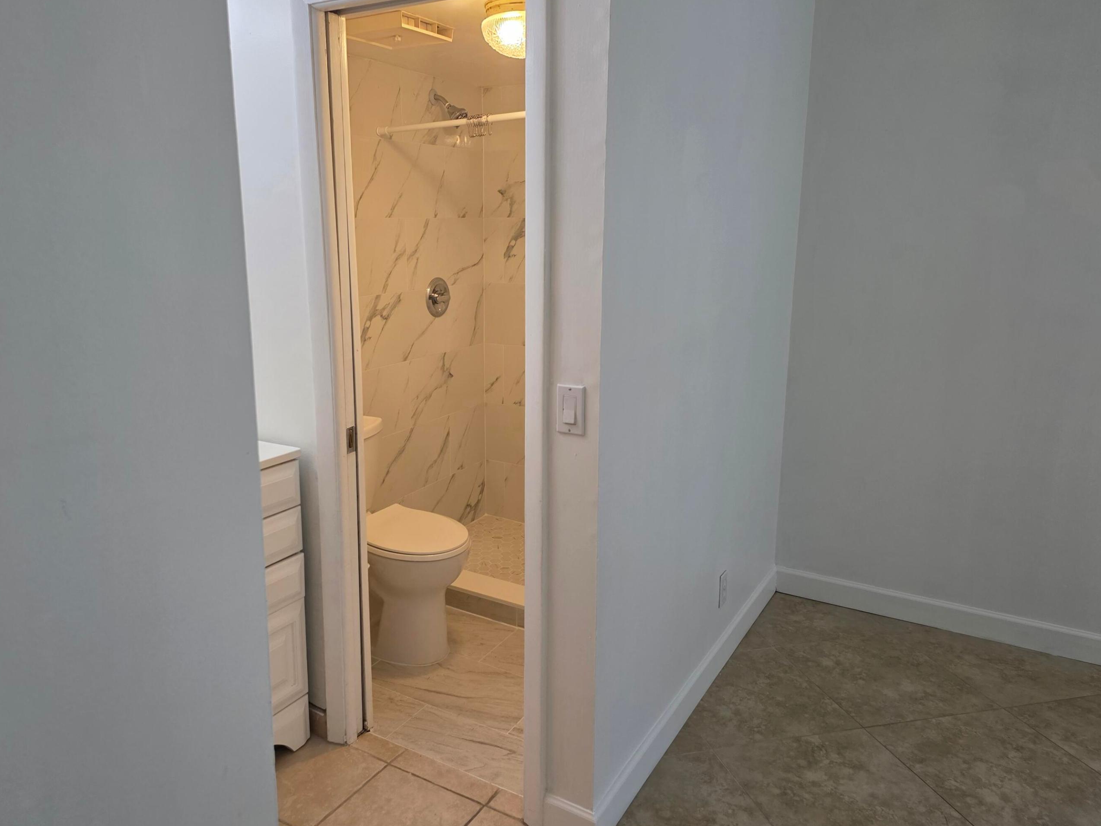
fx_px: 827
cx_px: 515
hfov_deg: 67.2
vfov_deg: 53.0
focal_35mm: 26
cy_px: 395
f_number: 1.7
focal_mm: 6.25
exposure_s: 1/120
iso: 200
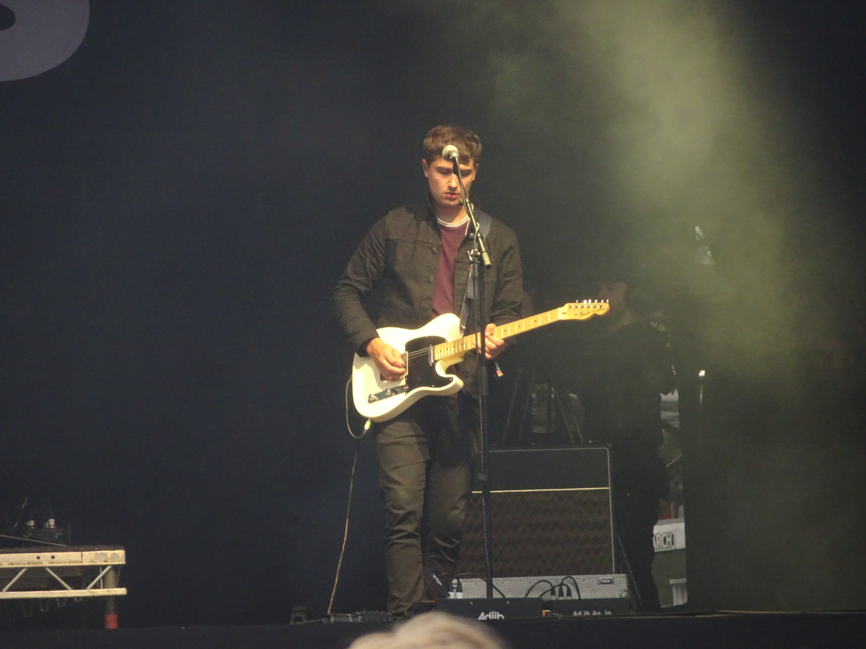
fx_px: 9432
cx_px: 433
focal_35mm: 377
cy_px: 324
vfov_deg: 3.9
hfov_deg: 5.3
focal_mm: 64.38
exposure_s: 1/160
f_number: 6.3
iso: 800
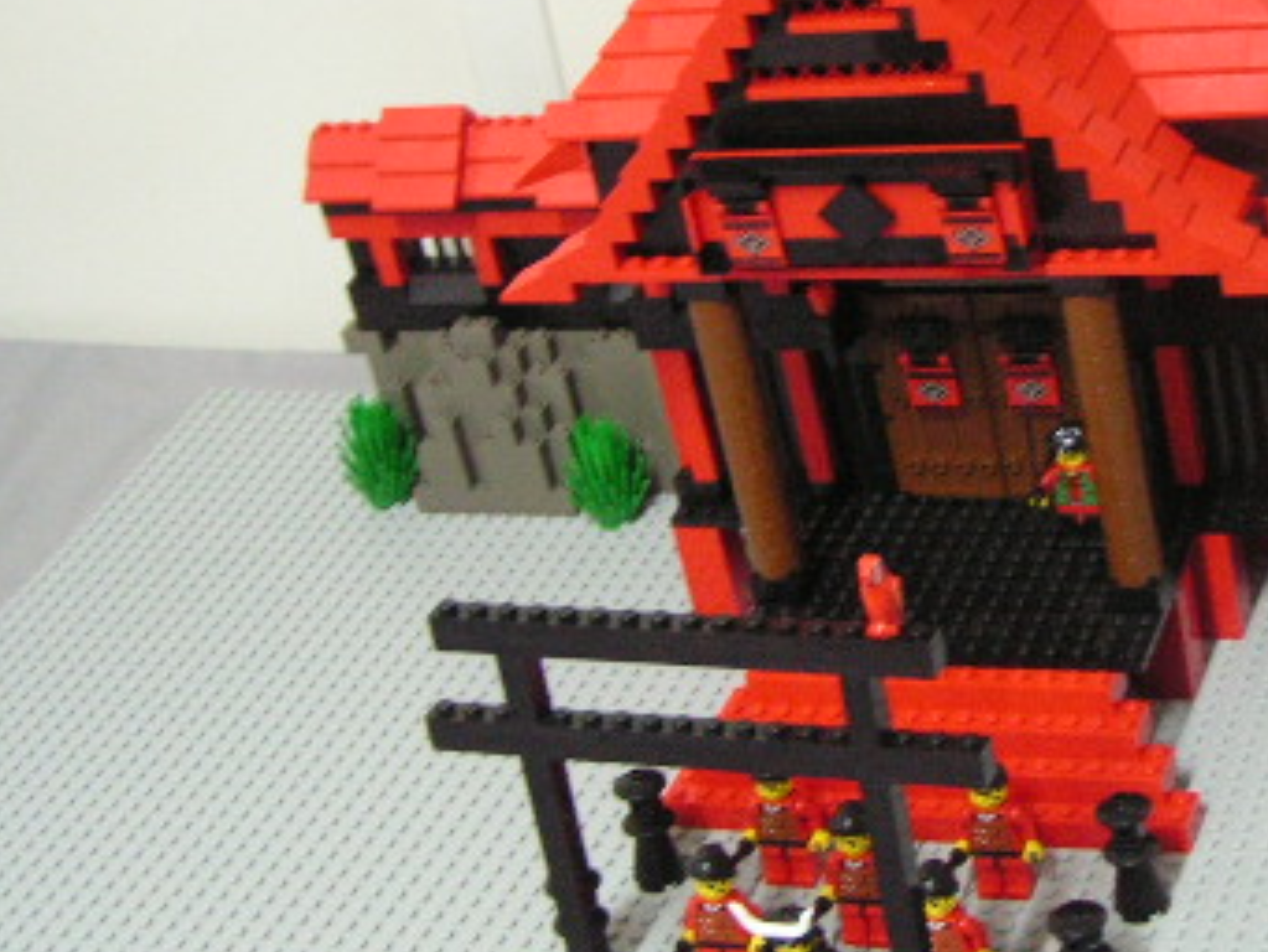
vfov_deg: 19.1
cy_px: 268
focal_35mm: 77
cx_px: 1097
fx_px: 2822
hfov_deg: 24.7
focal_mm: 6.8
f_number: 2.8
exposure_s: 1/4
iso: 200
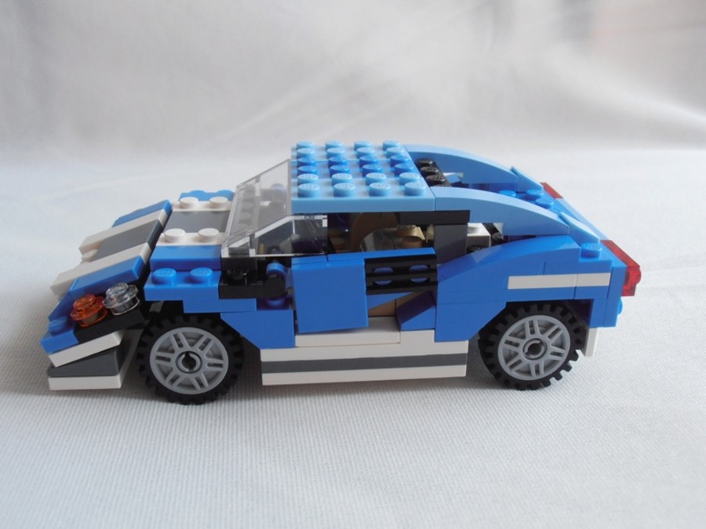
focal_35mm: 37
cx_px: 353
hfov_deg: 50.1
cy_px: 264
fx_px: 755
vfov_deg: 38.7
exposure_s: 1/80
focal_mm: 6.61
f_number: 3.9
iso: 80
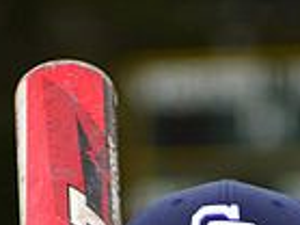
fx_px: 6936
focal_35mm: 801
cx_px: 219
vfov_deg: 1.8
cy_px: 619
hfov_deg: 2.5
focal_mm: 200
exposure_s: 1/200
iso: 200
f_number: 6.3
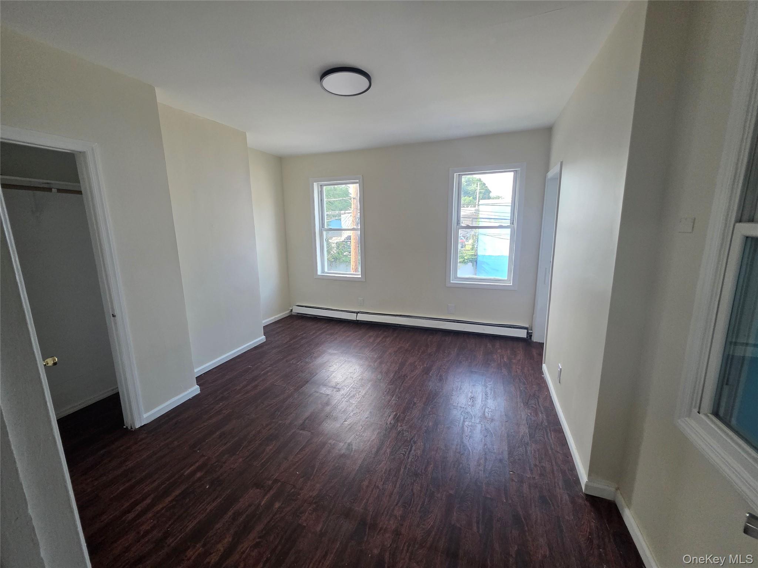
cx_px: 379
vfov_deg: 89.9
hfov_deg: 106.2
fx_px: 285
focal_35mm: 13
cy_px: 284
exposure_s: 1/359
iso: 400
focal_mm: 2.2
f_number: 1.9
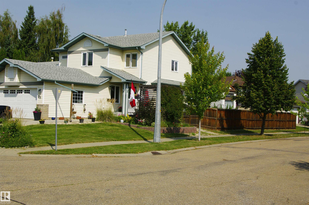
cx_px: 154
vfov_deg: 26.4
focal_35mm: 51
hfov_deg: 38.9
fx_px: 437
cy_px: 102
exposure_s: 1/750
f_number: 9.5
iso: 400
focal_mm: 34
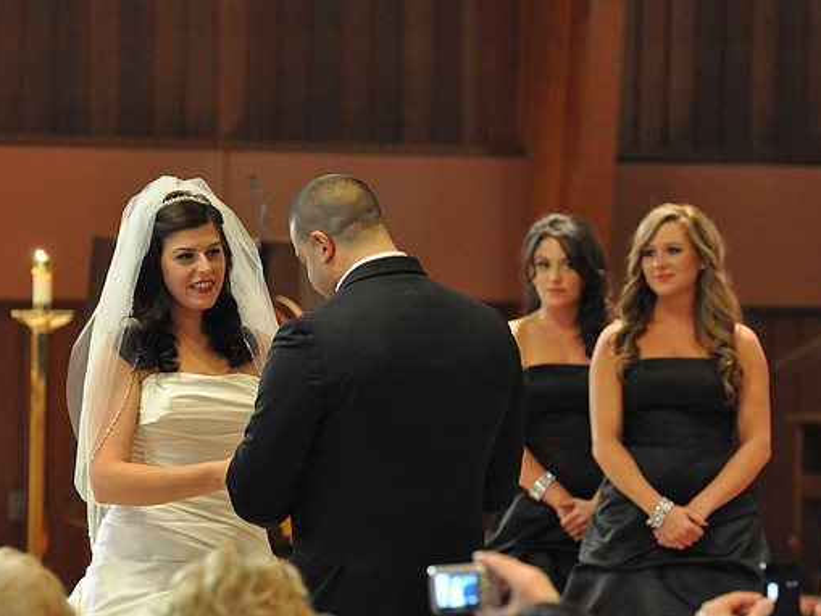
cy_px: 309
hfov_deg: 8.9
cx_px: 408
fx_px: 5256
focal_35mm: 222
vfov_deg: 6.7
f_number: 2.8
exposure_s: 1/30
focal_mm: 135
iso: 2500
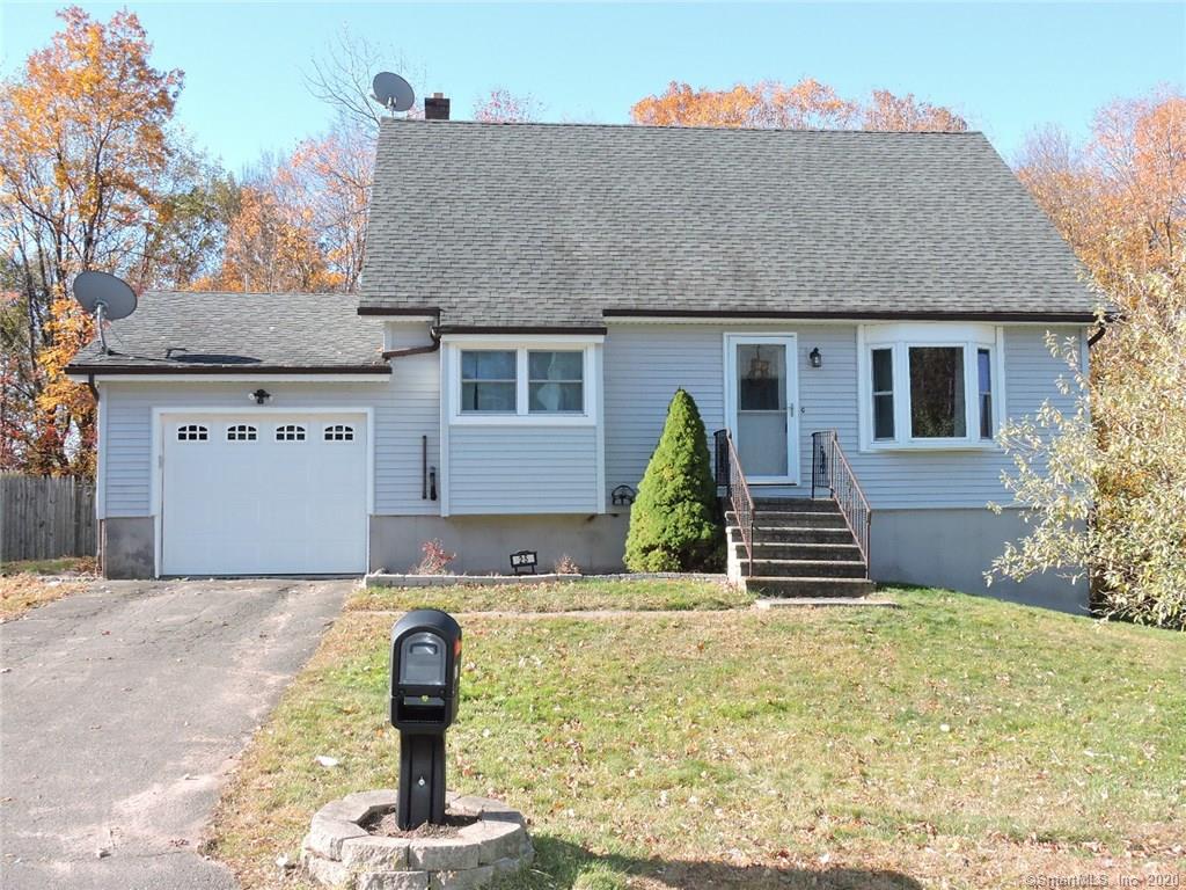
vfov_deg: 40.7
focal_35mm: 35
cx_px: 593
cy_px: 445
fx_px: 1199
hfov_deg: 52.6
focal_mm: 6.3
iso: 400
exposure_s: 1/1000
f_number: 3.8
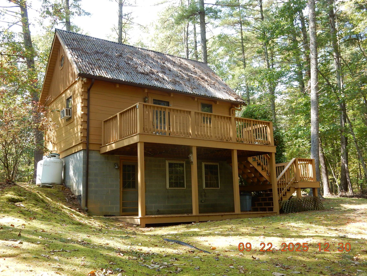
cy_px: 138
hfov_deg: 51.4
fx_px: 382
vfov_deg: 39.7
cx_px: 184
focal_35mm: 36
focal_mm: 6.4
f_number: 4
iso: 125
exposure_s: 1/100
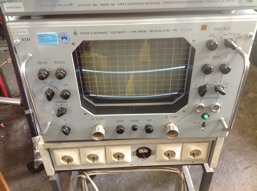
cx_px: 128
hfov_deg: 52.7
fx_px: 259
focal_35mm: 35
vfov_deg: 40.6
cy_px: 96
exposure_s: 1/15
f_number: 2.4
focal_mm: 4.28
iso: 160
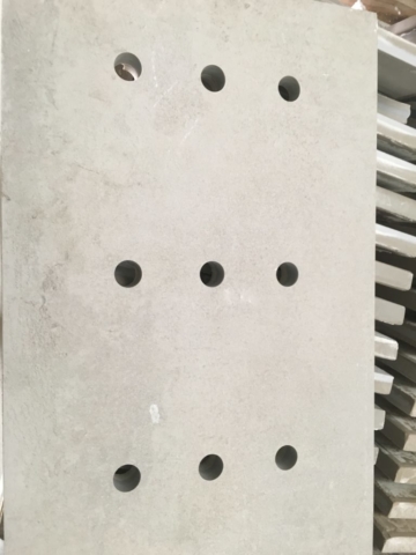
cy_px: 278
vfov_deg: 61.7
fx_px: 465
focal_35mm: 29
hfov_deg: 48.2
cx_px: 208
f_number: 2.2
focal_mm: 4.15
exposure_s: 1/33
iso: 100
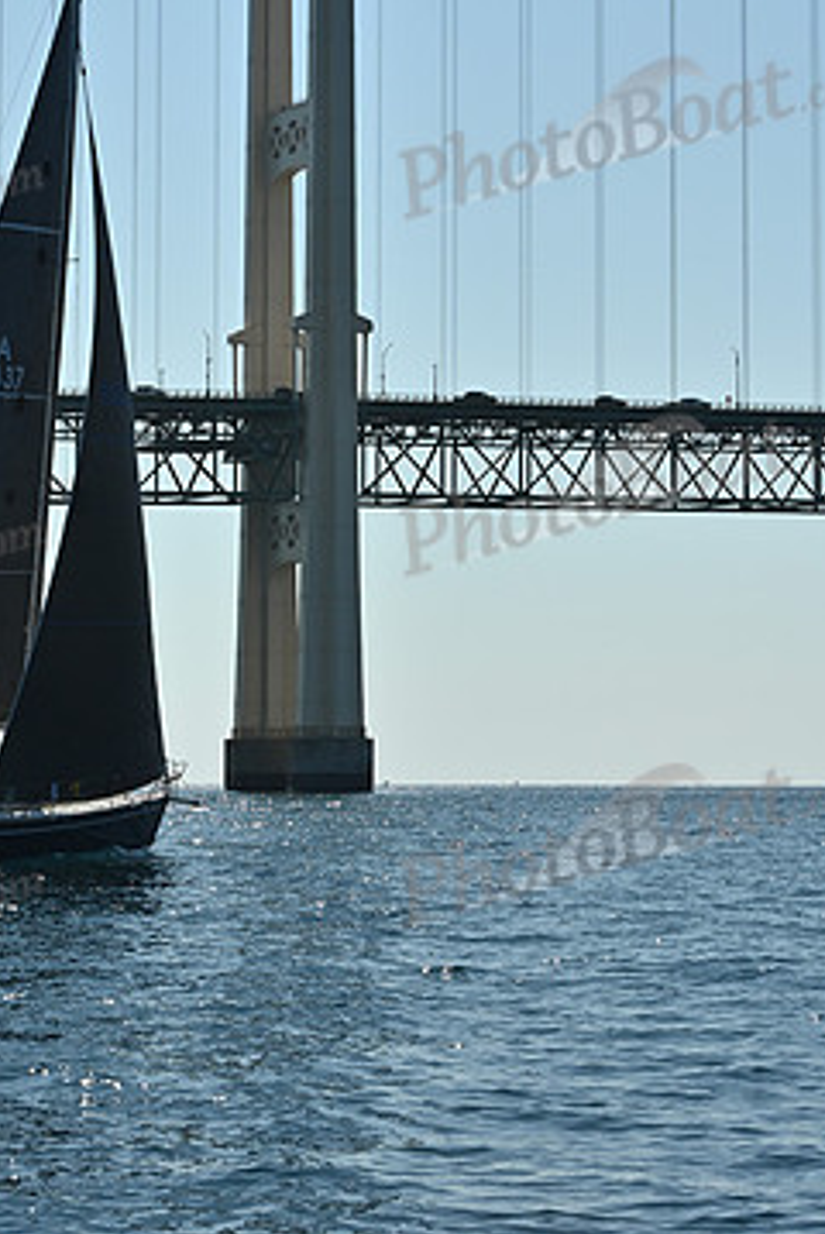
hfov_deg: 12.1
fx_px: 3877
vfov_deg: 18.0
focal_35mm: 113
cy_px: 357
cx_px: 222
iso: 320
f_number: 11
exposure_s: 1/1000
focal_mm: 70
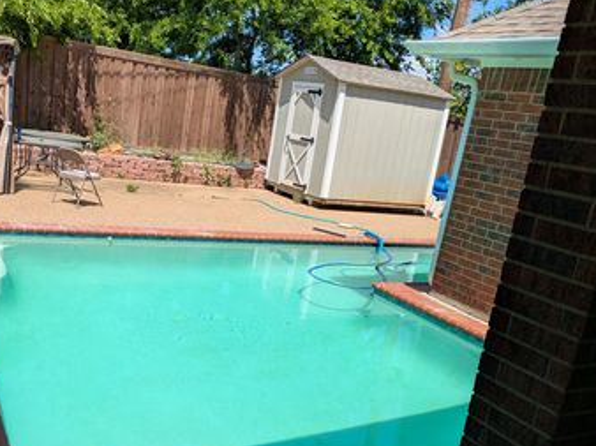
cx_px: 247
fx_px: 637
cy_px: 267
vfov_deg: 38.5
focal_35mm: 37
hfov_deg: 49.9
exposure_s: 1/1919
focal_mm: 5.43
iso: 58
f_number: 1.89
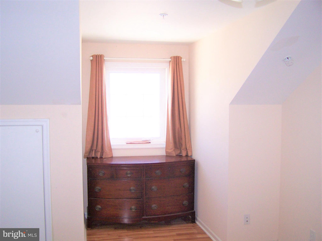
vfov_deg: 37.7
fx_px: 354
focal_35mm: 38
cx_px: 161
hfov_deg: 49.0
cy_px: 120
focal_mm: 6.3
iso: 140
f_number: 2.8
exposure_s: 1/90
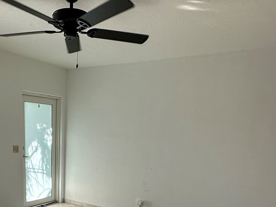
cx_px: 75
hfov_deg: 50.8
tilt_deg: -16.0
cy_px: 206
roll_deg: -2.2
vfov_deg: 36.7
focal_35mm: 35
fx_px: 279
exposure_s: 1/290
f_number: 2.2
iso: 40
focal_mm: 2.22
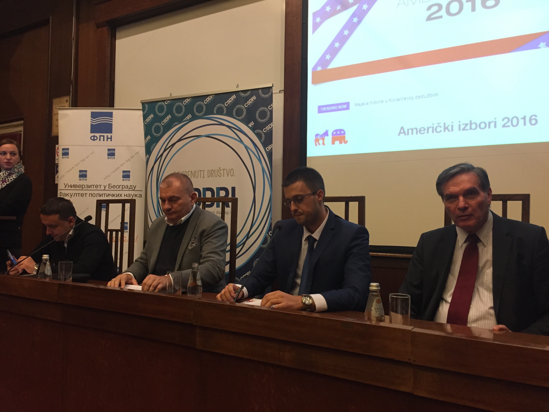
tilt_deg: +1.5
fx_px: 460
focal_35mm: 29
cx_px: 274
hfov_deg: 61.7
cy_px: 206
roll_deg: -1.7
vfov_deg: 48.2
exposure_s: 1/33
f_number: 2.2
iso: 200
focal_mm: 4.15
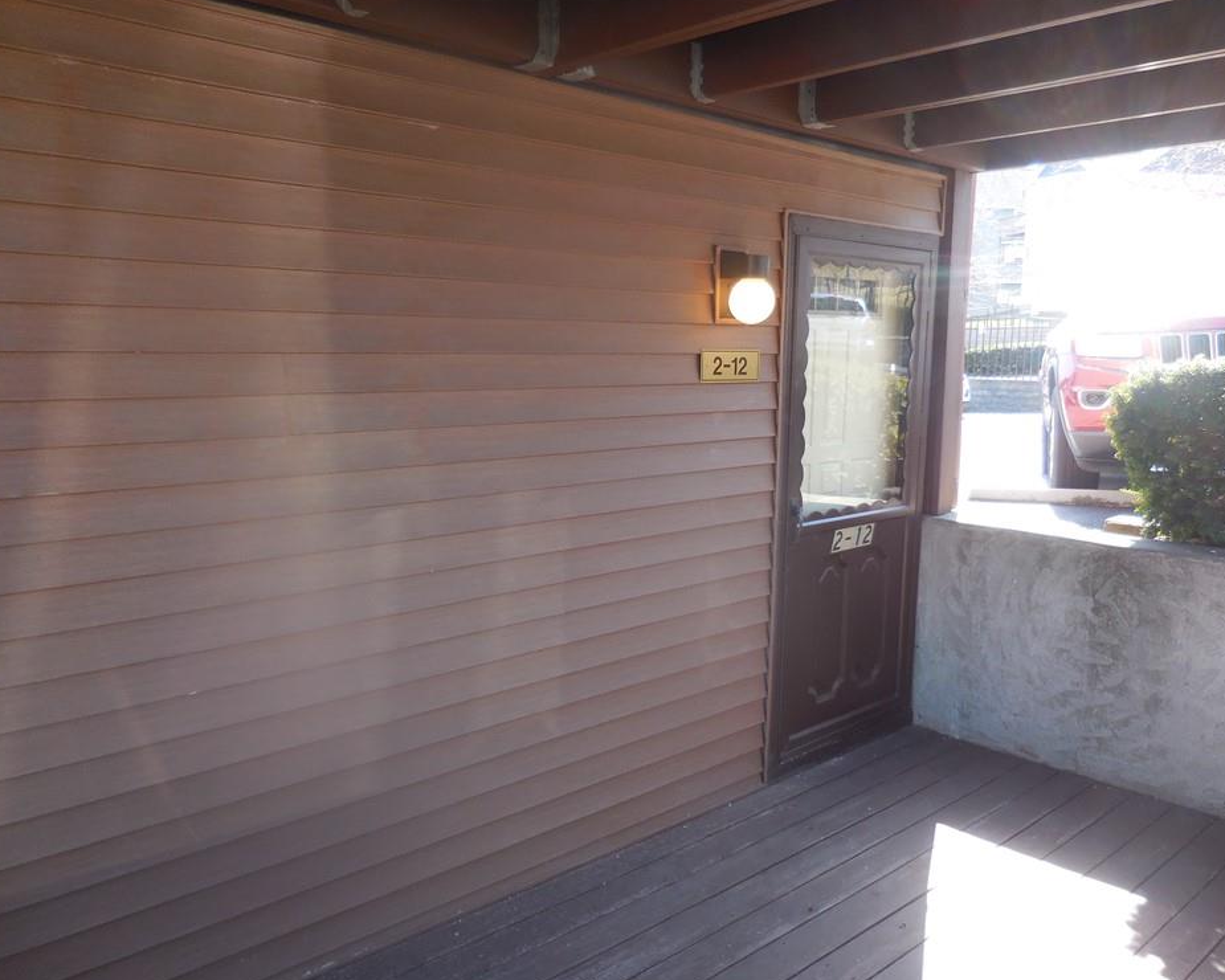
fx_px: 979
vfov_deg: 53.2
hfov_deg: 64.1
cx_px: 620
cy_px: 499
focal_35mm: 27
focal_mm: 4.5
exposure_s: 1/80
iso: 125
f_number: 3.3
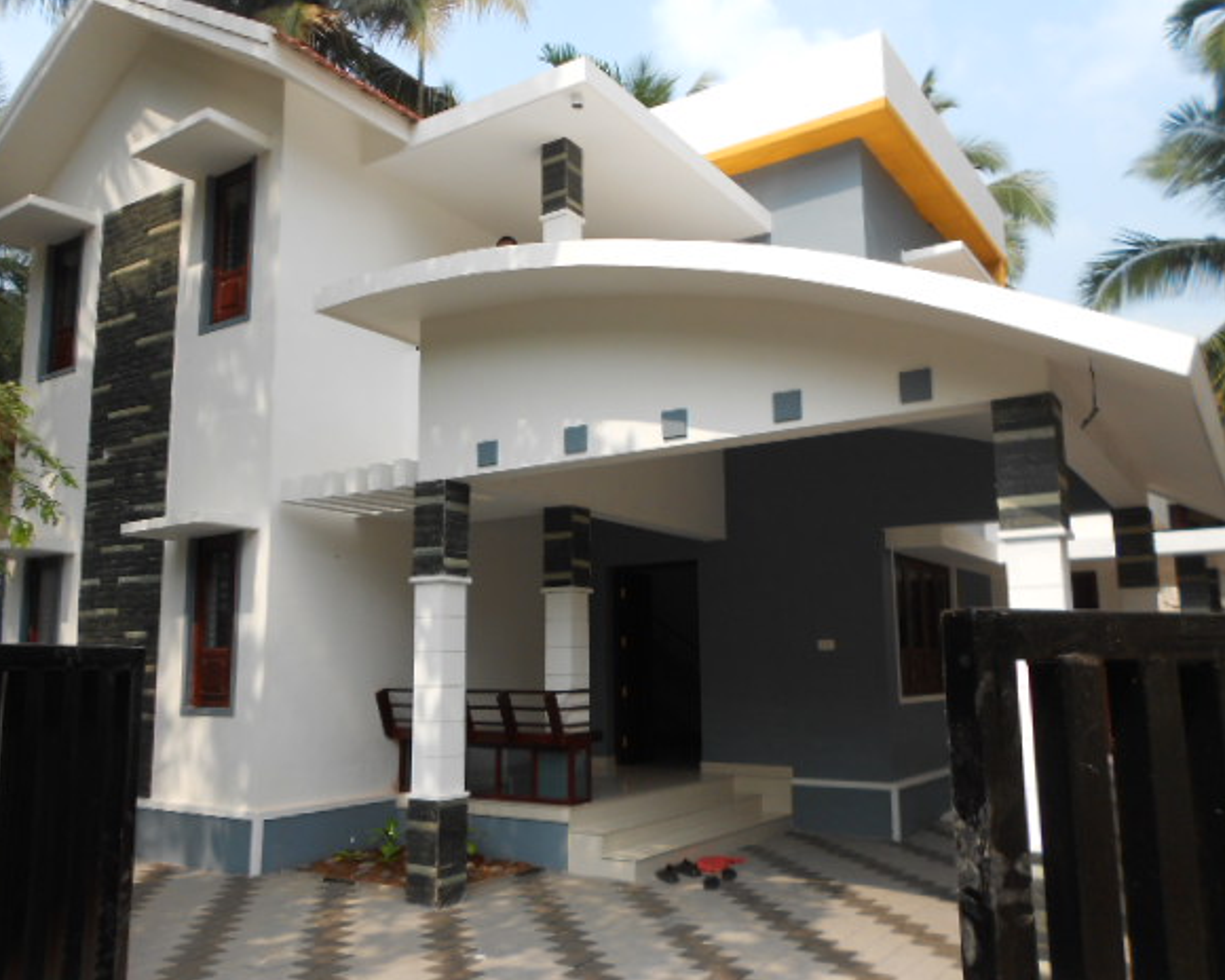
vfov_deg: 51.5
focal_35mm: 28
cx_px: 585
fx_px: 1015
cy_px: 490
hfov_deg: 62.2
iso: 80
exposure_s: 1/500
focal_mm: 4.6
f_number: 3.2
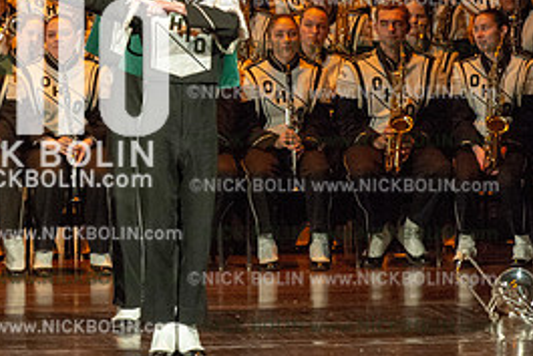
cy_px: 93
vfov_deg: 3.0
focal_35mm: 459
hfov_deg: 4.5
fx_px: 6799
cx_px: 26
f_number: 5.6
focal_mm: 210
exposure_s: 1/320
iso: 8000
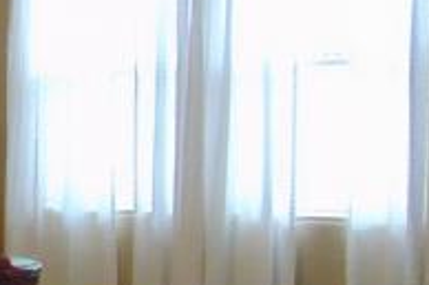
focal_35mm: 86
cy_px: 247
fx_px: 1024
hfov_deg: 21.8
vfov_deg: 15.7
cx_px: -93
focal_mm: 4.5
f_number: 3
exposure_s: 1/60
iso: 800
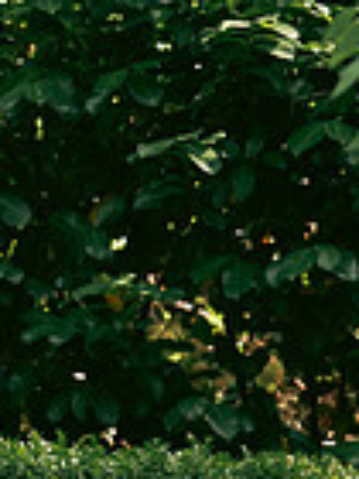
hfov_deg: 3.5
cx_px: 933
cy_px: 655
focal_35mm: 419
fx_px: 5794
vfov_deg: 4.7
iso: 320
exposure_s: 1/200
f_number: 3.5
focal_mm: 70
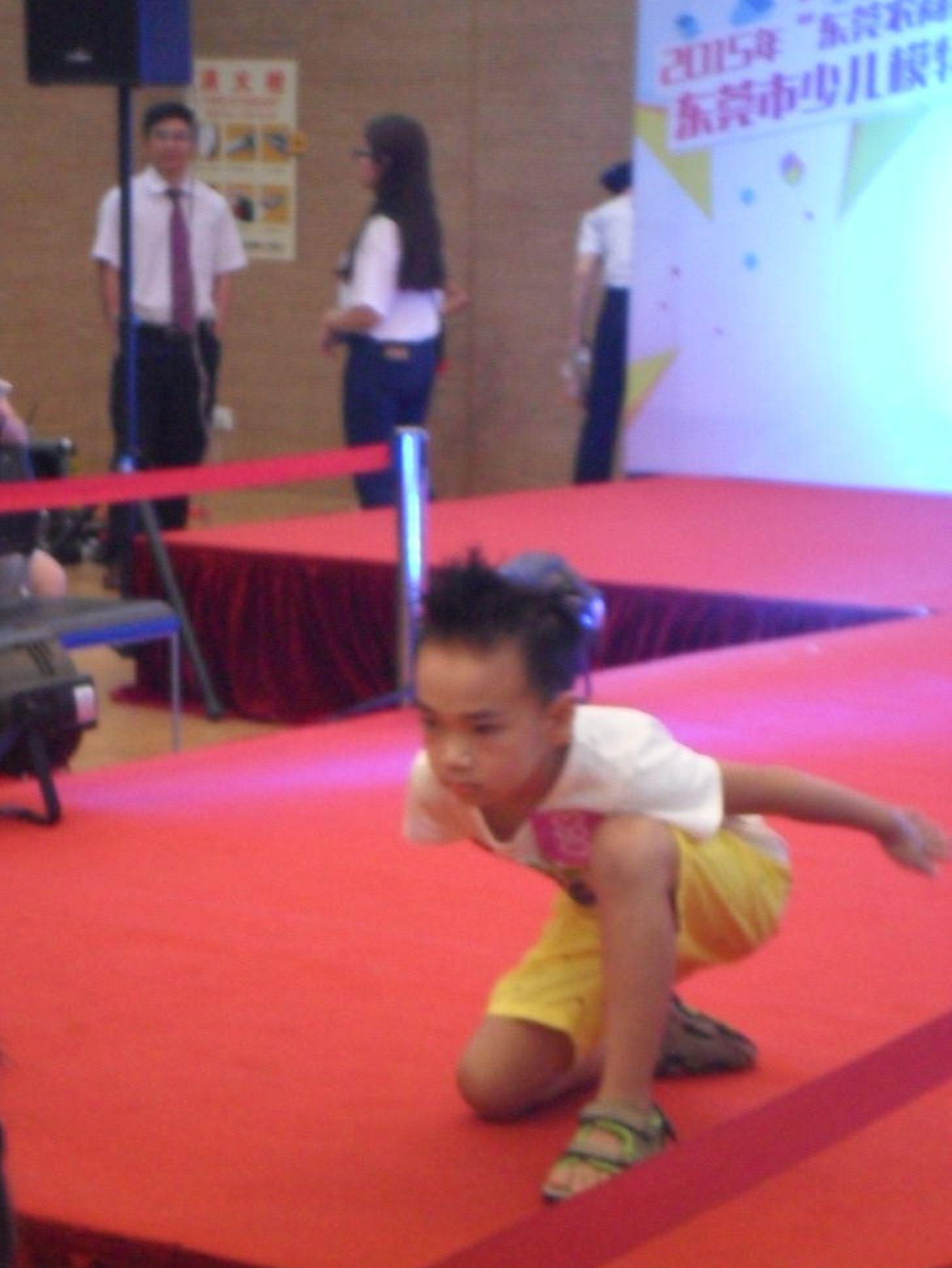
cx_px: 460
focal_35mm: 114
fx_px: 4178
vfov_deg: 17.3
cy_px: 622
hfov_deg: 13.0
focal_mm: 19.6
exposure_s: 1/20
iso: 640
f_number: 5
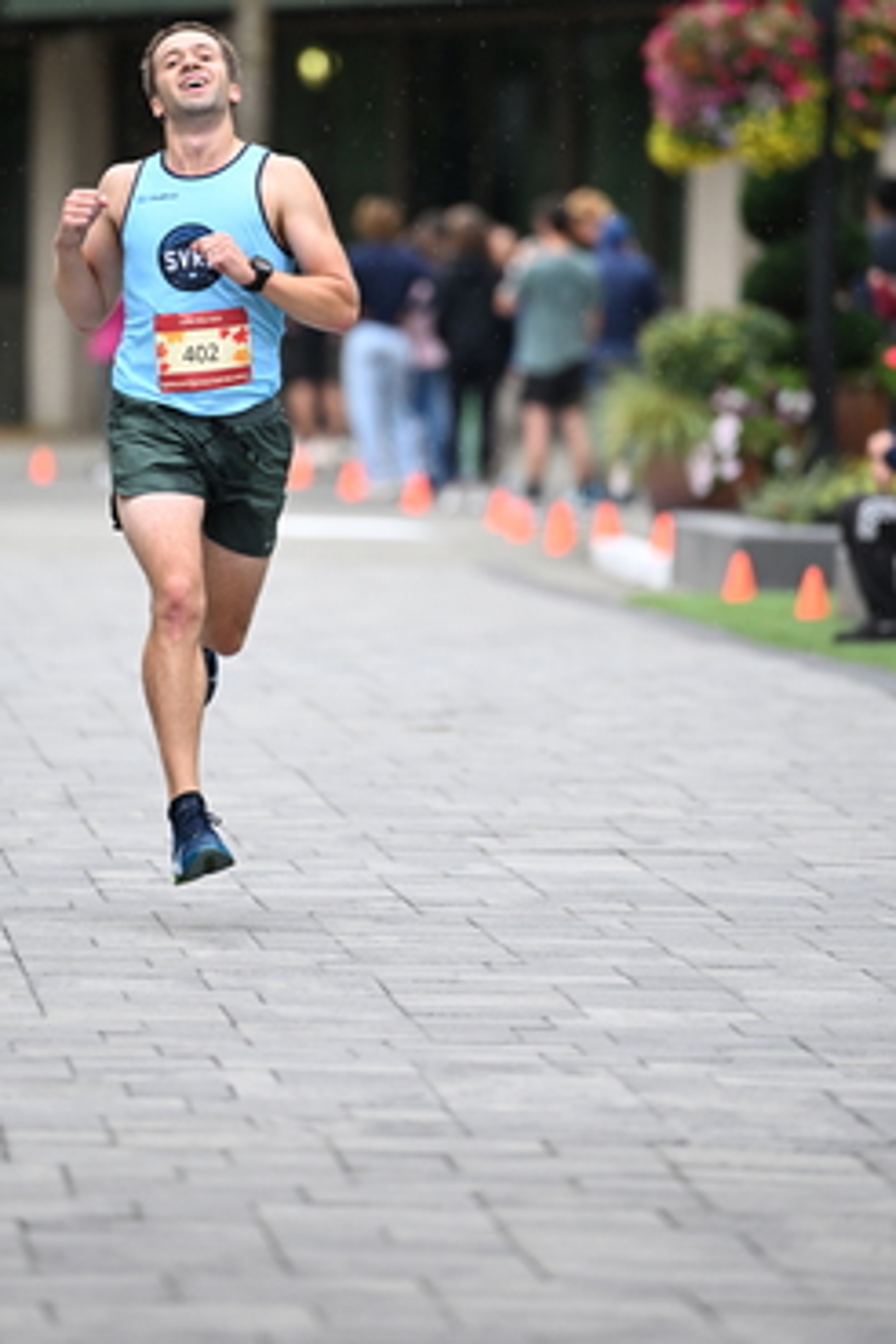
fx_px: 11124
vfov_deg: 6.9
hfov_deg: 4.6
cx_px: 326
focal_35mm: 298
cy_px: 466
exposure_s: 1/1600
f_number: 2.8
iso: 1250
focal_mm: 200
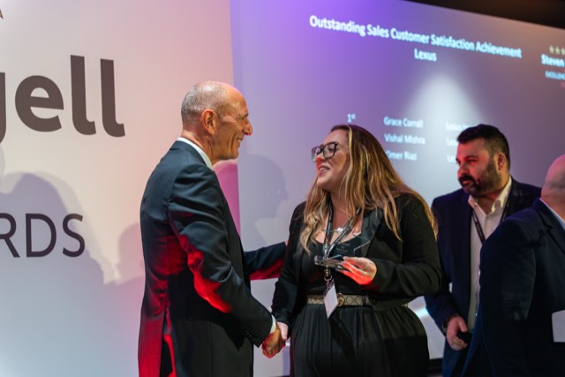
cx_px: 282
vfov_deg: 19.5
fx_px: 1099
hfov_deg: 28.8
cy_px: 188
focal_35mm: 70
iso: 400
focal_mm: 70
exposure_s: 1/125
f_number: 2.8
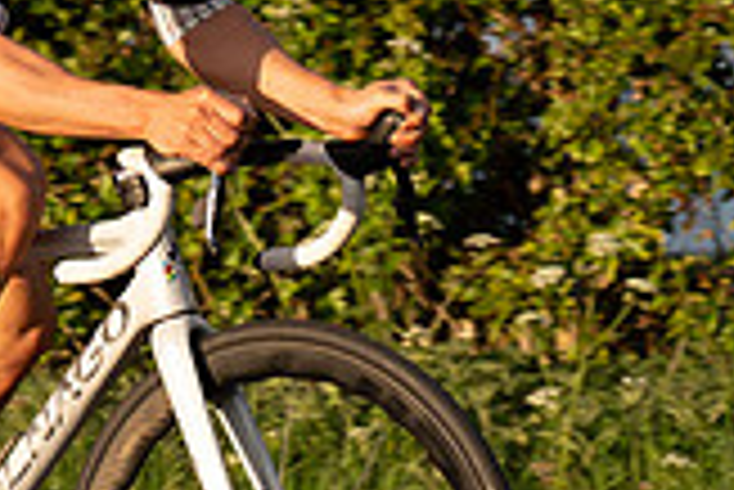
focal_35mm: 322
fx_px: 6571
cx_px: 178
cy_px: 58
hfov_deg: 6.4
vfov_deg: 4.3
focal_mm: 70
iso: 250
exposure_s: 1/1000
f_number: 4
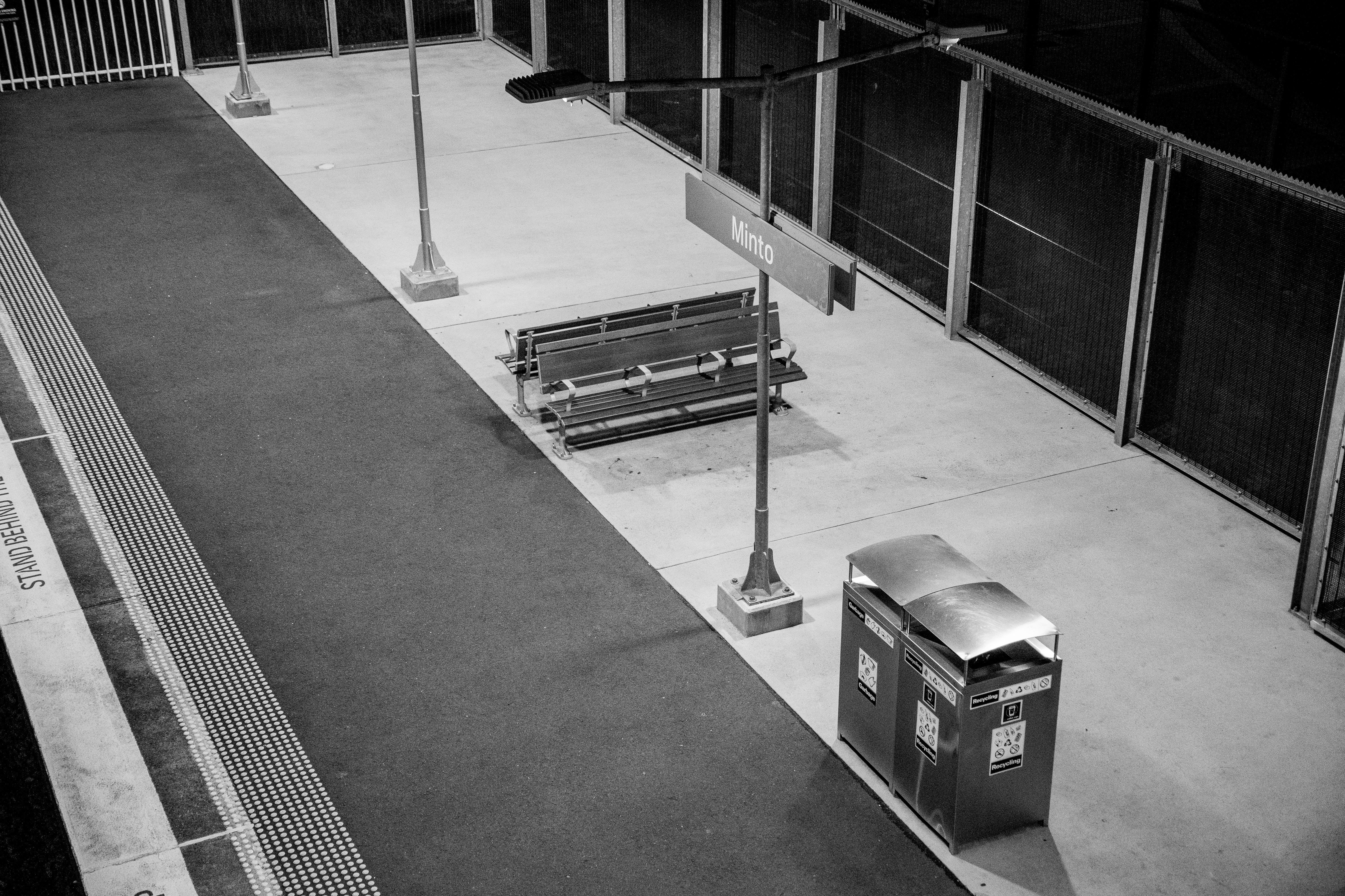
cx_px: 672
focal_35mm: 50
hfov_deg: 40.0
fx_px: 1849
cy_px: 448
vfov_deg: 27.3
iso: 5000
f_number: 4
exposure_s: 1/160
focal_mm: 33
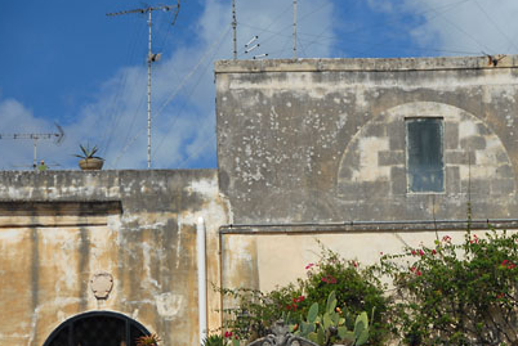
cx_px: 371
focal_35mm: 220
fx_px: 3166
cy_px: 197
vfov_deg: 6.3
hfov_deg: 9.3
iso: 200
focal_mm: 95
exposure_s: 1/750
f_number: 5.3
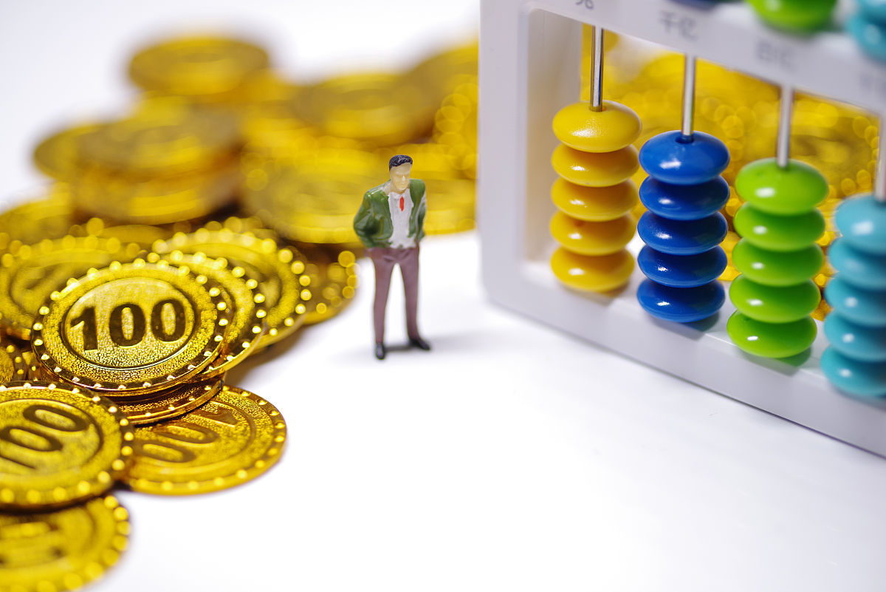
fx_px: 2462
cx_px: 443
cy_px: 296
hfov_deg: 20.4
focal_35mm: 100
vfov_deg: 13.7
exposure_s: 1/160
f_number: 2.8
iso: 400
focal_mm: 100
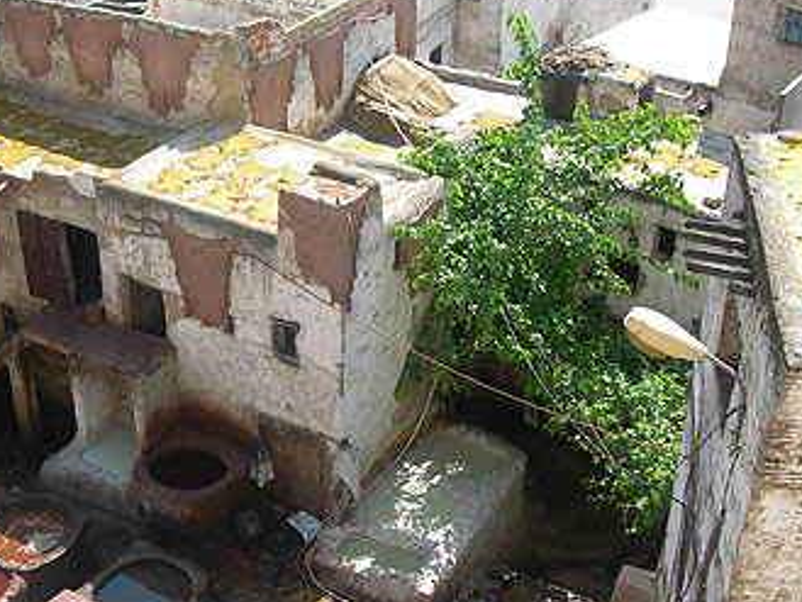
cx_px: 319
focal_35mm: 52
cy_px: 336
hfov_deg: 36.7
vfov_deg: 28.0
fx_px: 1205
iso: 50
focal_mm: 7.8
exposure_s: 1/179
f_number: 4.8
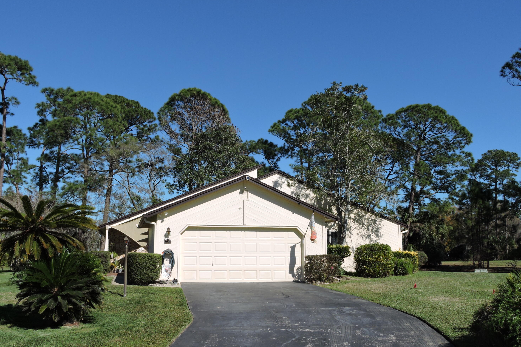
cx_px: 258
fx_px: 506
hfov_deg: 54.4
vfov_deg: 37.8
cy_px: 193
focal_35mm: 35
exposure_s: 1/1250
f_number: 4
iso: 100
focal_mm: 5.9
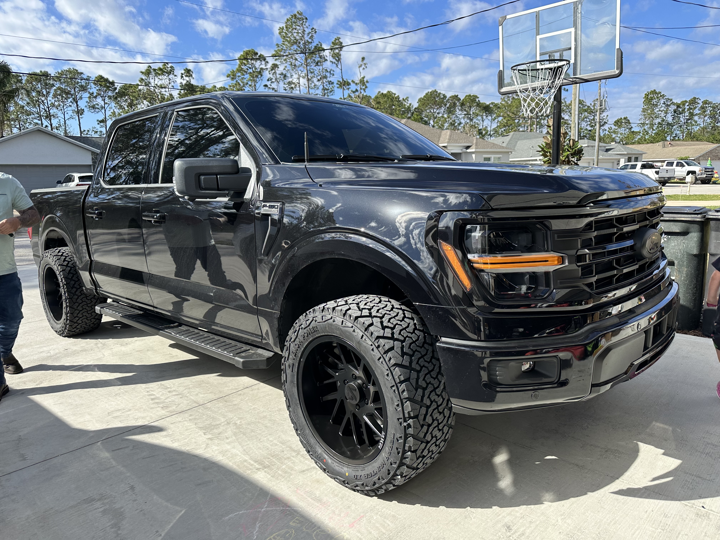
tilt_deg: -9.3
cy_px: 270
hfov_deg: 71.6
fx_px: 499
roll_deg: +0.8
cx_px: 360
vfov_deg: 56.8
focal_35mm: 24
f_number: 1.78
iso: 80
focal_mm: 6.86
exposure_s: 1/2299
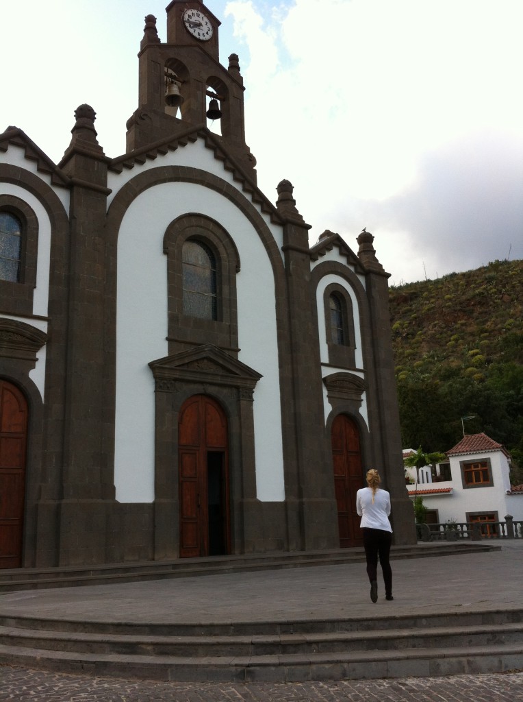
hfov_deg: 40.6
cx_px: 262
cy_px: 351
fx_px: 707
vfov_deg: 52.7
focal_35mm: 35
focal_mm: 3.85
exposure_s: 1/241
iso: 80
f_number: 2.8
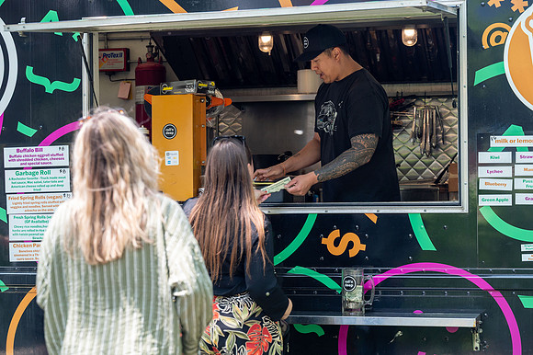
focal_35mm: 89
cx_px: 266
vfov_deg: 15.3
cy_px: 178
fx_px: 1317
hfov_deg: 22.9
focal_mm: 89
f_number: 4
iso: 400
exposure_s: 1/320
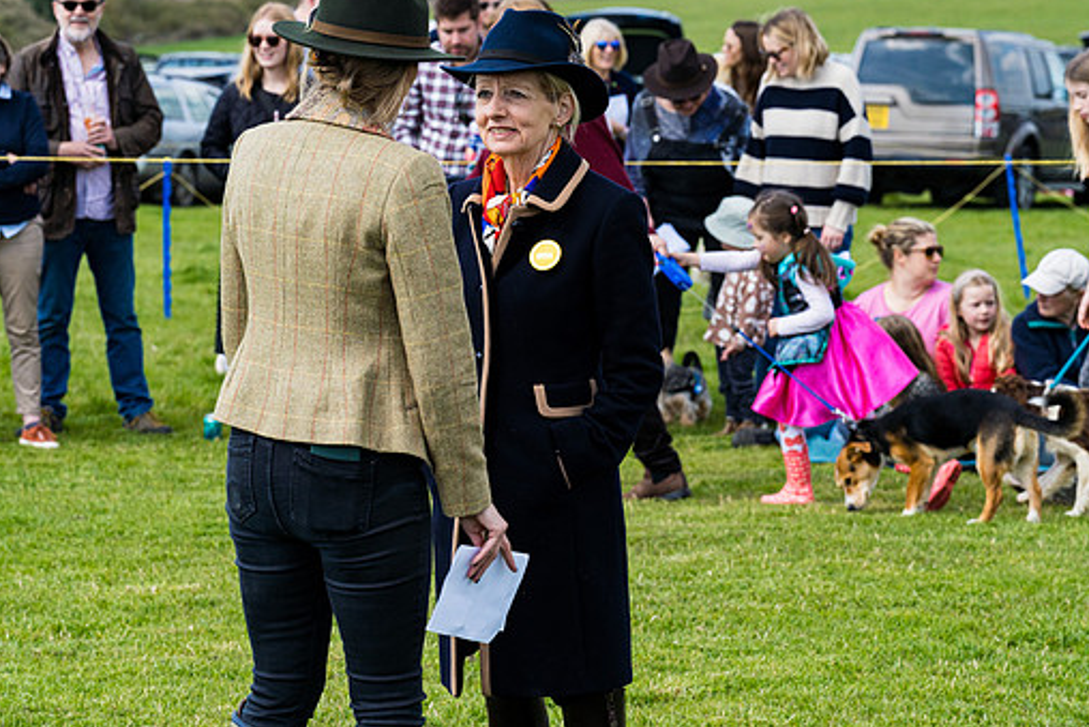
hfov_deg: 13.3
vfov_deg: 8.9
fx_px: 4660
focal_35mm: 154
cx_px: 521
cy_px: 314
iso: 400
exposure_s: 1/1600
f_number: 8
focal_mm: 135
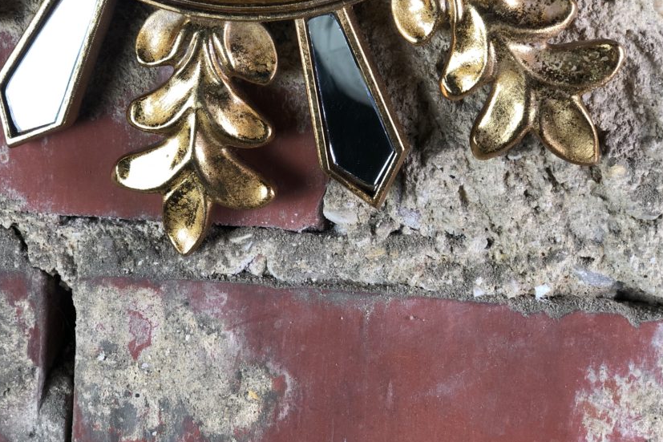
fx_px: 1234
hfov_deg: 30.0
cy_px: 177
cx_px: 270
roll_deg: -2.0
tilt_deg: -8.4
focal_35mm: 67
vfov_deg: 20.3
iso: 50
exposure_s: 1/50
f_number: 2.4
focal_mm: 6
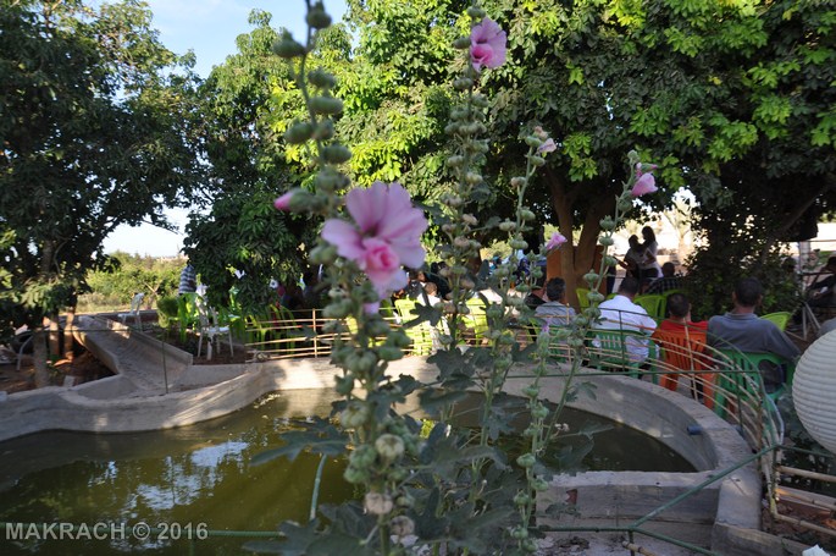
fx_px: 626
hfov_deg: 67.4
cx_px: 418
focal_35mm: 27
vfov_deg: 47.8
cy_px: 278
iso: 200
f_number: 6.3
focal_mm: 18
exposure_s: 1/160
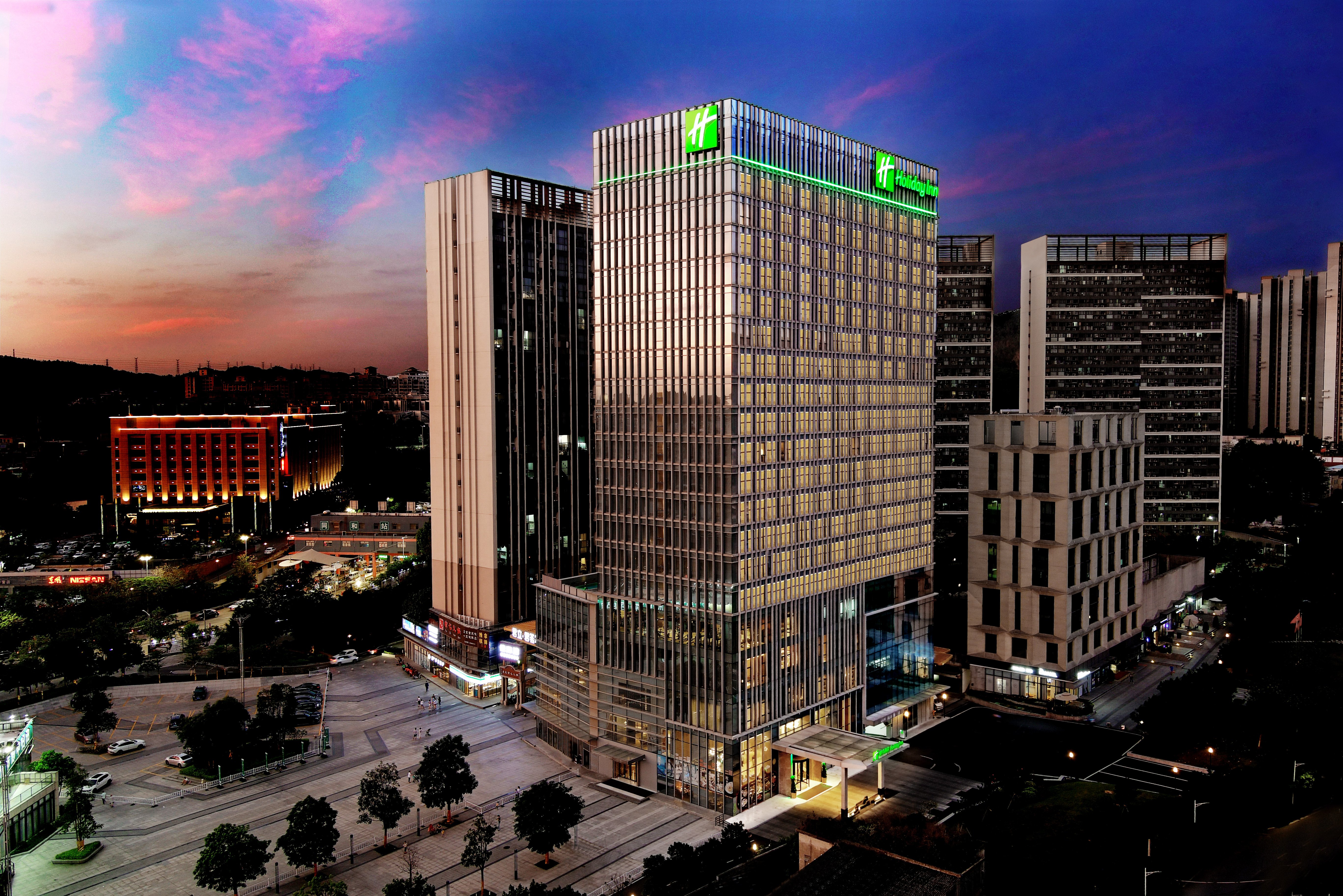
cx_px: 672
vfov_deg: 45.0
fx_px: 1082
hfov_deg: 63.7
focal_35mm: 29
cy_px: 448
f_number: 4
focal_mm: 10.57
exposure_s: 1/6.25
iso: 200
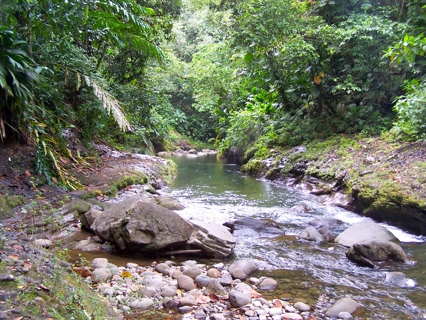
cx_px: 213
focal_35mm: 38
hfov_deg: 49.0
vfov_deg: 37.7
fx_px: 468
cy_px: 160
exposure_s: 1/30
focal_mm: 6.3
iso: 100
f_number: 2.8
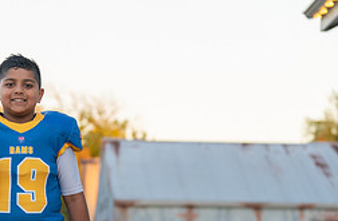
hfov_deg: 11.8
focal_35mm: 174
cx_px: 47
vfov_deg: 7.7
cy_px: 235
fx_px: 1625
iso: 400
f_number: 2.8
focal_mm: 70
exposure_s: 1/320
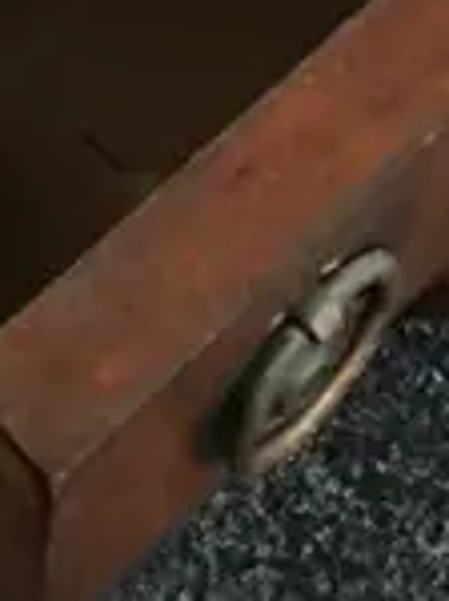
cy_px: -1034
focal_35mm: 198
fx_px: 3434
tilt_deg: -45.6
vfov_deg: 8.7
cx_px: -325
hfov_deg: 7.3
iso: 80
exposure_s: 1/10
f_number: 2.2
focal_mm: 4.15
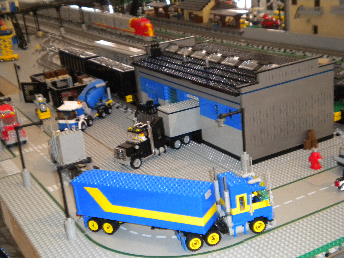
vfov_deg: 28.0
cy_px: 129
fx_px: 517
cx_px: 172
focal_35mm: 52
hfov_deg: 36.8
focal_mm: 9.3
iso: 400
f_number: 3.9
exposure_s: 1/30
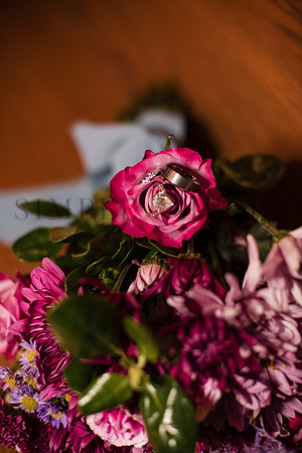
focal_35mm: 50
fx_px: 629
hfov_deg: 27.0
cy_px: 226
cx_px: 151
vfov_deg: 39.6
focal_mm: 50
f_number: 2.2
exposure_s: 1/500
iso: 400
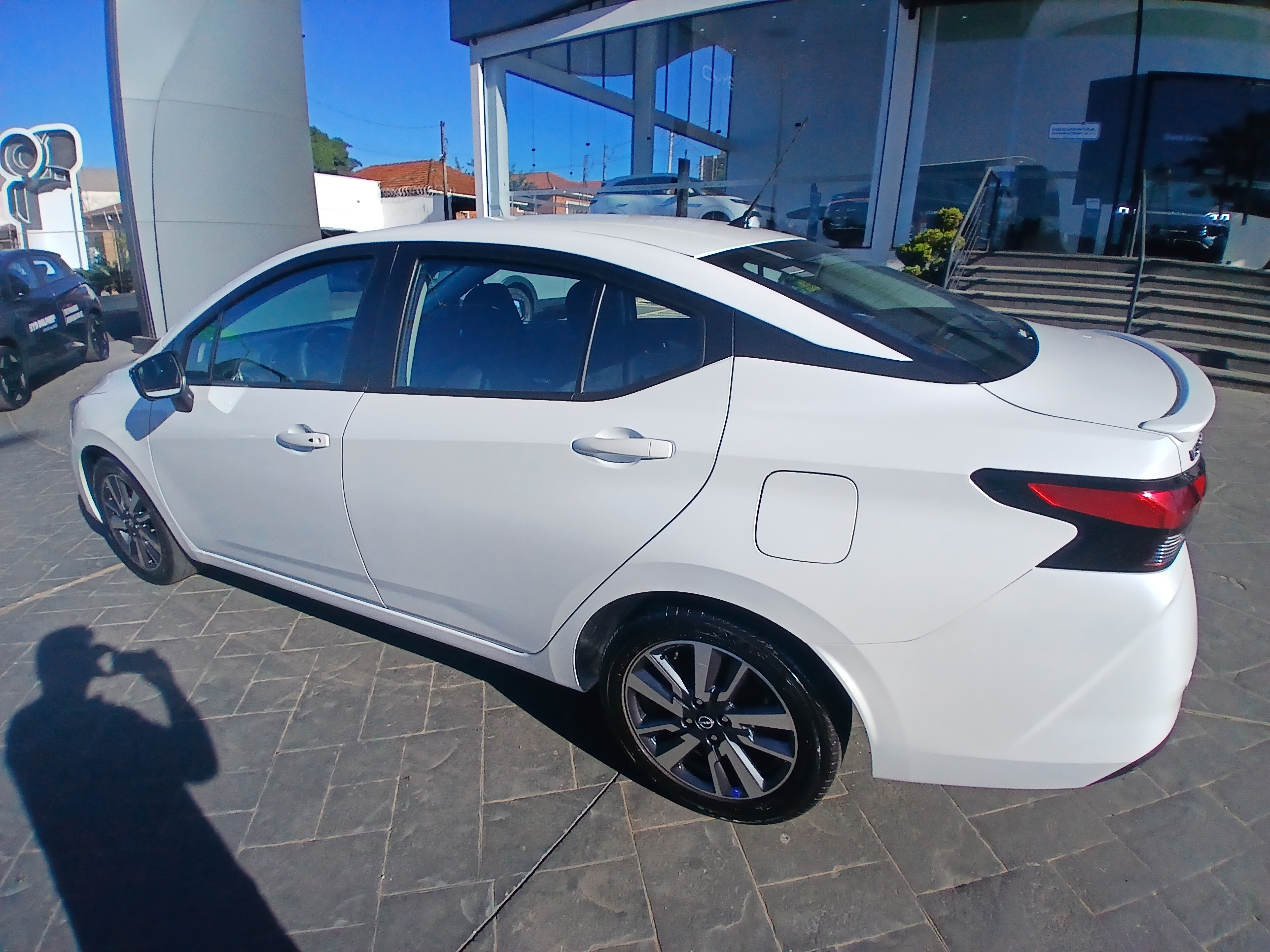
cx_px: 635
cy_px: 476
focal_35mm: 17
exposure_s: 1/1761
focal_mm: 1.4
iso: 50
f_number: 2.2
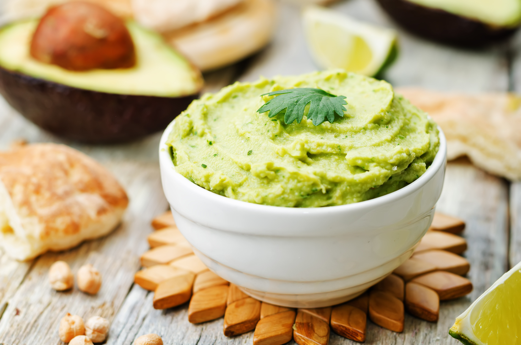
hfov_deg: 27.0
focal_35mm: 75
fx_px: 1083
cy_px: 172
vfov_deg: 18.1
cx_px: 260
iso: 100
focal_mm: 50
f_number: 4.5
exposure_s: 1/5
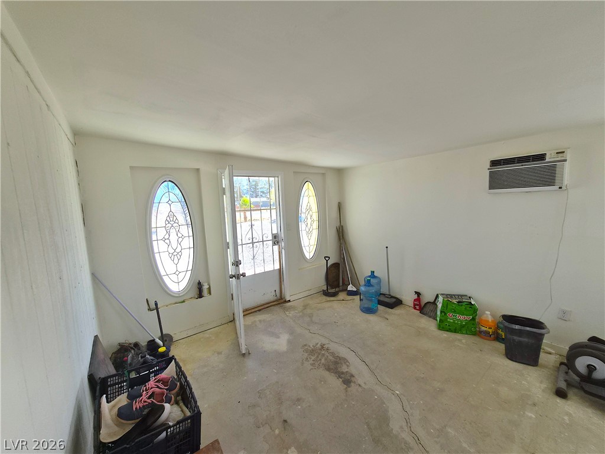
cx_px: 302
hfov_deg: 106.2
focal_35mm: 13
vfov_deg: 89.9
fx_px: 227
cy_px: 227
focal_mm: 1.7
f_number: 2.2
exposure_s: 1/159
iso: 25
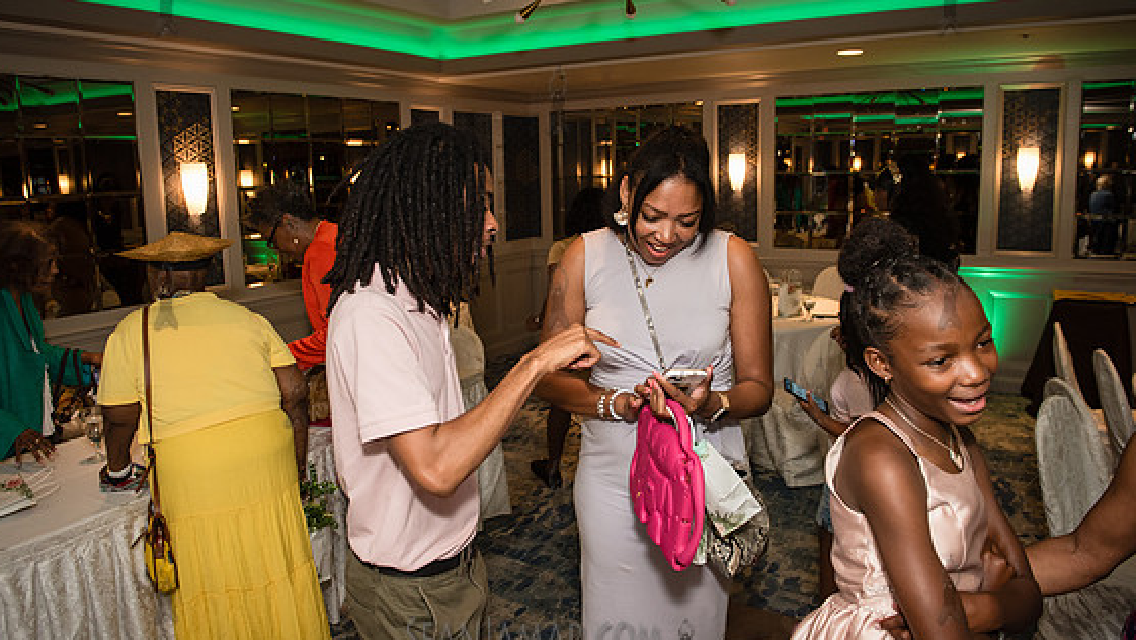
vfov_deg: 44.4
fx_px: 783
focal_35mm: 26
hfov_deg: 71.9
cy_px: 295
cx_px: 557
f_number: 3.5
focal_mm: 24
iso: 1600
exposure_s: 1/160
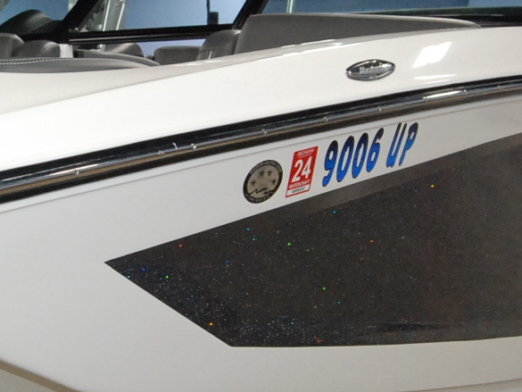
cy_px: 171
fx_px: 1297
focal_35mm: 86
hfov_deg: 22.2
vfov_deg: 17.2
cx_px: 52
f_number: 5.6
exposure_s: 1/80
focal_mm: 18
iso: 1600
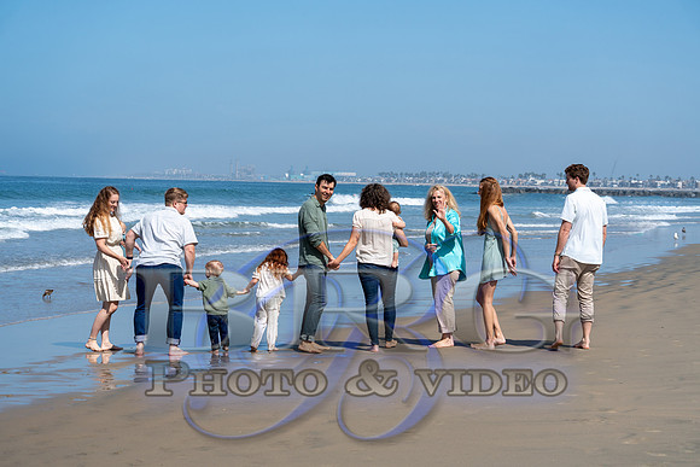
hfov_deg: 19.3
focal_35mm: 106
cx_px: 350
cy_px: 234
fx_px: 2060
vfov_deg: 12.9
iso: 160
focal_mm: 104
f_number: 9
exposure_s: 1/640
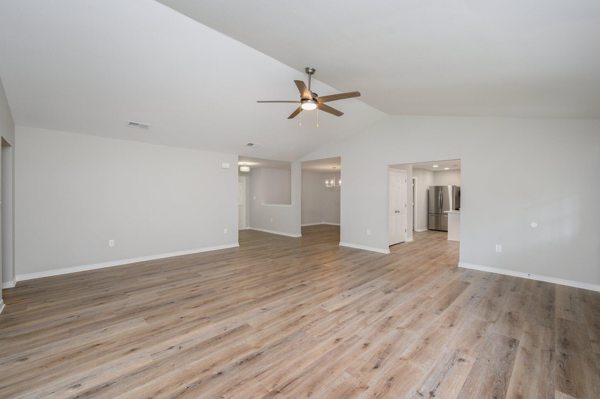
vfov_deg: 77.2
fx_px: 250
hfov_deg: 100.4
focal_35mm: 15
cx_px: 300
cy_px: 200
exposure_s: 1/25
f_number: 7.1
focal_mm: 15
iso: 400
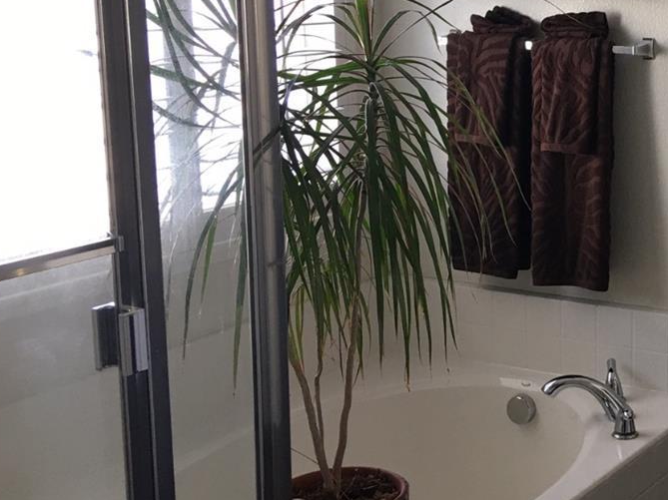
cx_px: 702
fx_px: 1254
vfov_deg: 22.5
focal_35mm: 65
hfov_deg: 27.7
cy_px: 170
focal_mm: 4.15
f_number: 2.2
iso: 25
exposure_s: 1/30
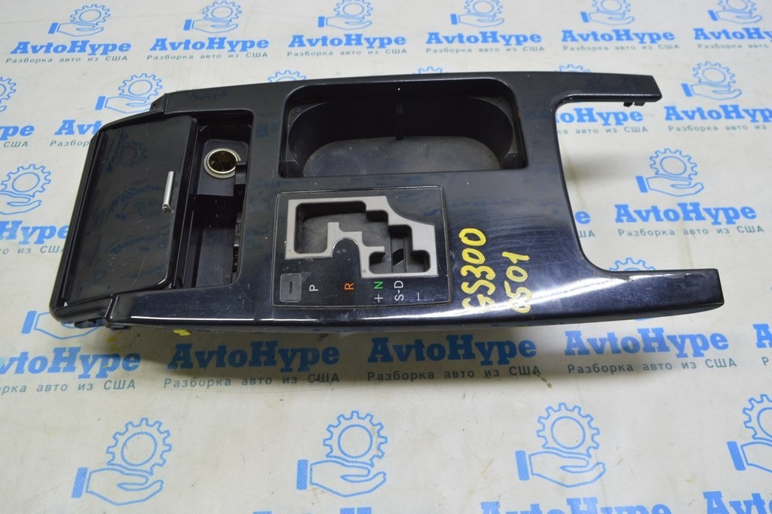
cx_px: 386
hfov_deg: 62.0
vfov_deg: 43.5
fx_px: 643
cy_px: 257
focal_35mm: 30
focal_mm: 20
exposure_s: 1/20
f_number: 5.6
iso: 400
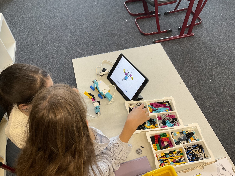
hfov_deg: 61.7
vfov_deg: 48.2
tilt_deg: -52.9
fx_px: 197
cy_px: 88
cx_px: 118
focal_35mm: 29
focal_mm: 3
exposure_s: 1/50
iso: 50
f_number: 1.8
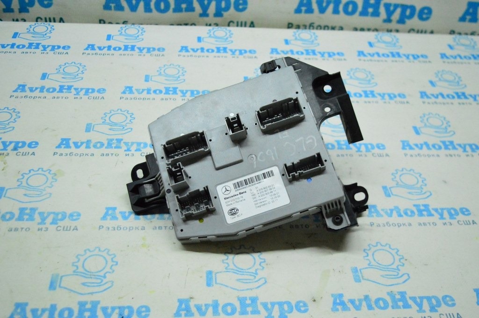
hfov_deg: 48.0
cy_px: 159
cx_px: 240
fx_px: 538
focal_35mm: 40
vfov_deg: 33.0
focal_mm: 27
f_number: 4
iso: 6400
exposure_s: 1/1000
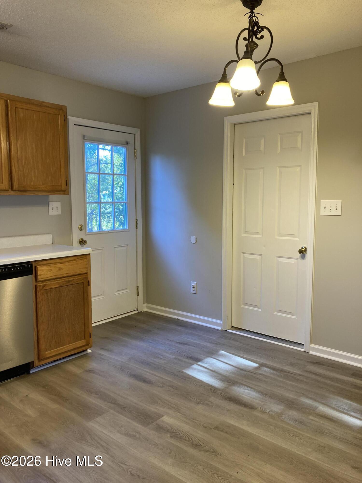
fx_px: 390
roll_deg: -0.9
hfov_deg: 49.7
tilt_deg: -4.2
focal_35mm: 28
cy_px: 242
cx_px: 181
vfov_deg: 63.4
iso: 64
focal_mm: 3.99
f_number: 1.8
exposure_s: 1/60
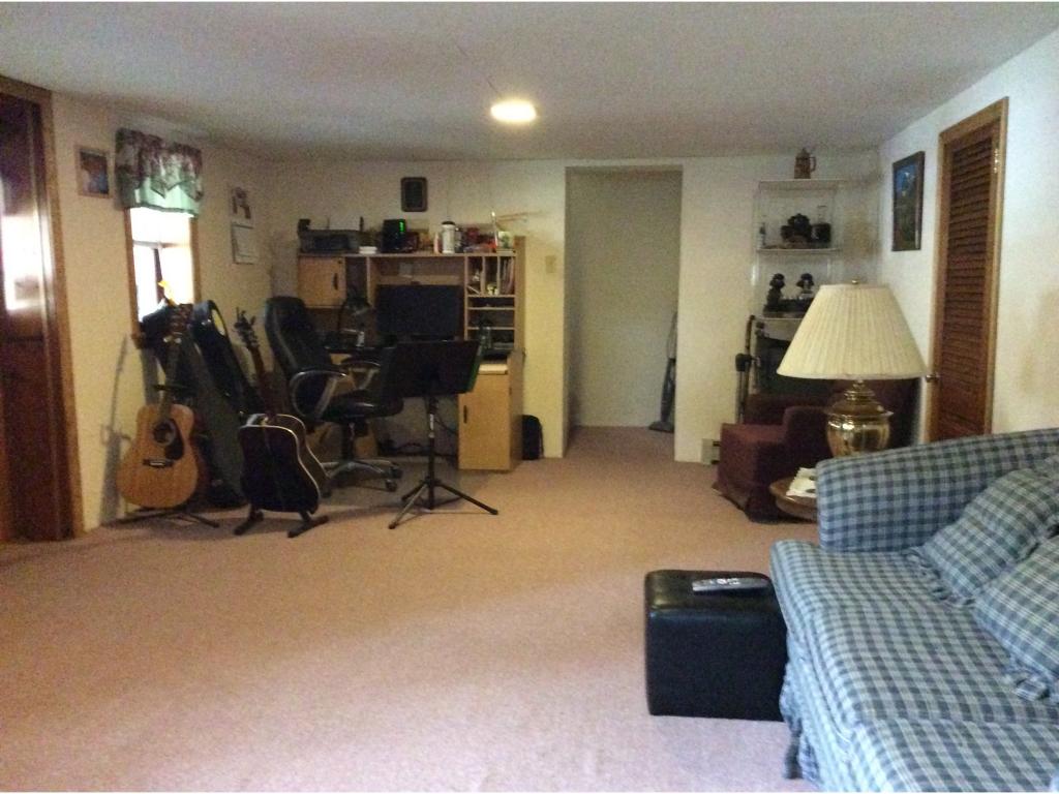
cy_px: 397
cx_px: 530
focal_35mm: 32
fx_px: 979
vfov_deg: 44.2
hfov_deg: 56.8
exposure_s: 1/15
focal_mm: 3.3
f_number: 2.4
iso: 800
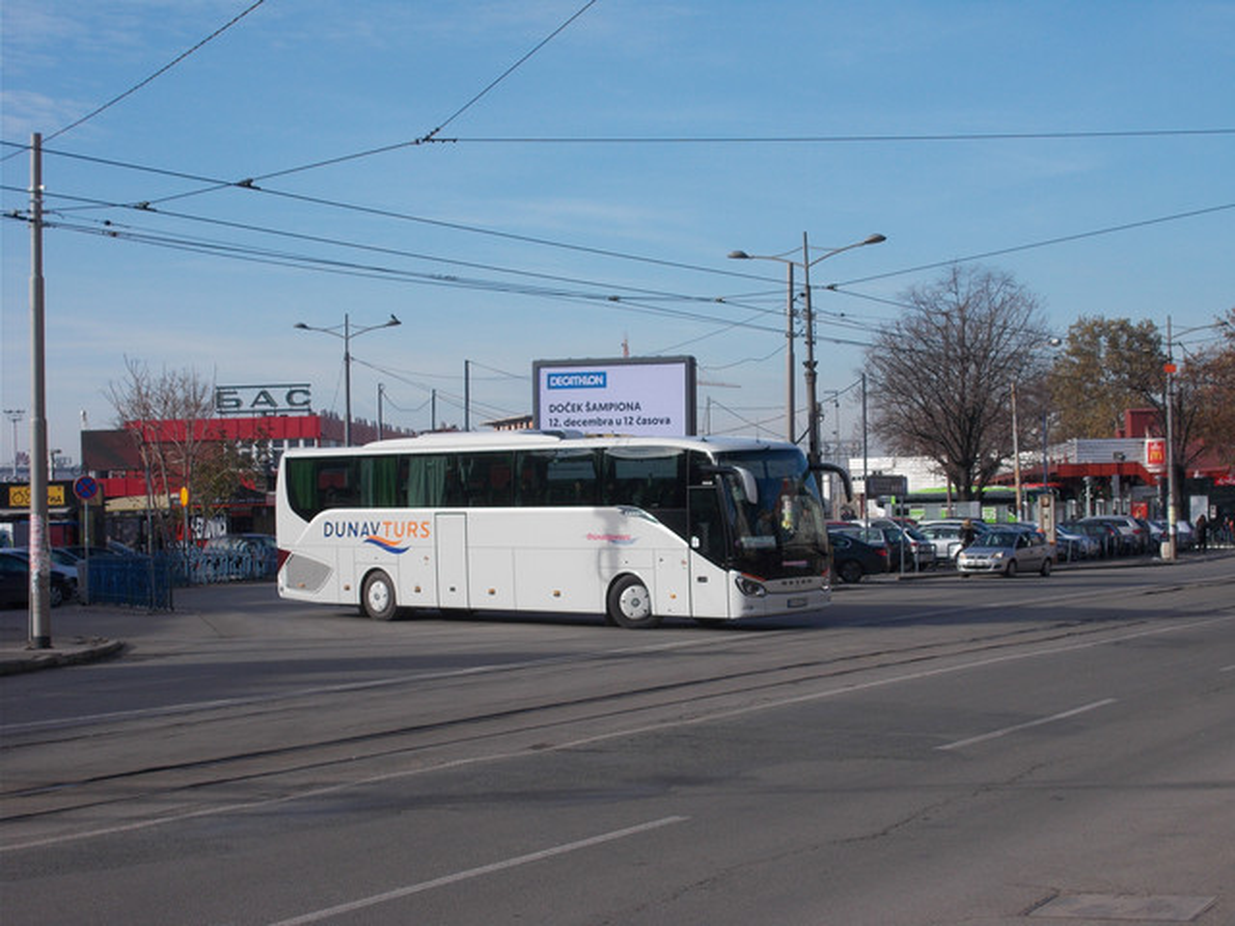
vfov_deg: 22.3
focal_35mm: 66
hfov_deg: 29.4
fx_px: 2355
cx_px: 618
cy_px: 463
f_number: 5.3
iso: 80
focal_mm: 11.8
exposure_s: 1/400
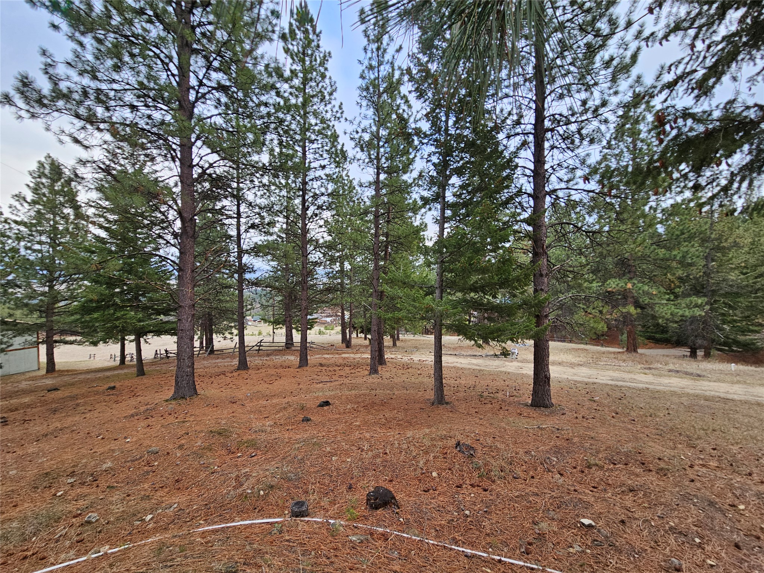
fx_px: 287
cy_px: 286
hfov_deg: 106.2
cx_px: 382
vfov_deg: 89.9
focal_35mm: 13
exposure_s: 1/120
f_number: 2.2
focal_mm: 2.2
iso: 64
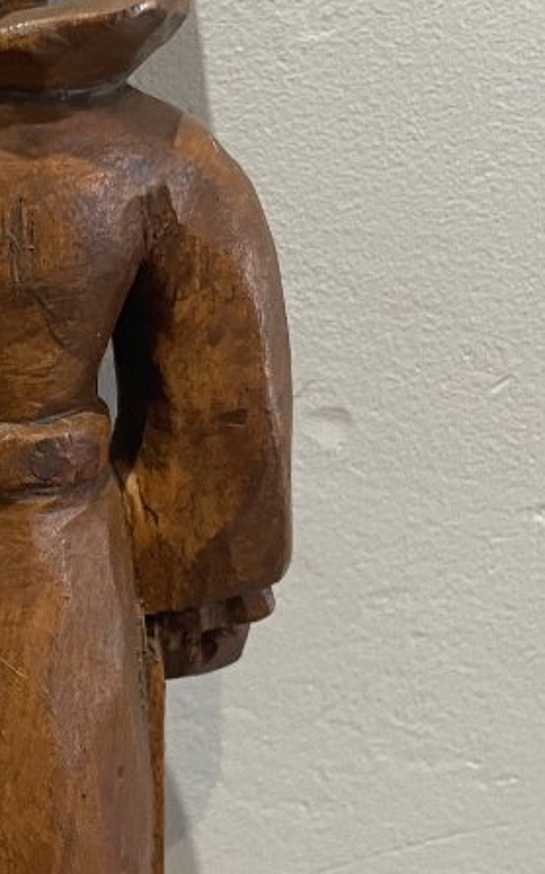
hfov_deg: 16.8
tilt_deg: -15.9
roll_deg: +0.6
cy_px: 364
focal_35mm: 74
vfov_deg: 27.8
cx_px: -113
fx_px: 1760
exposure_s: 1/50
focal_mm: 4.2
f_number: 1.6
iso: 200
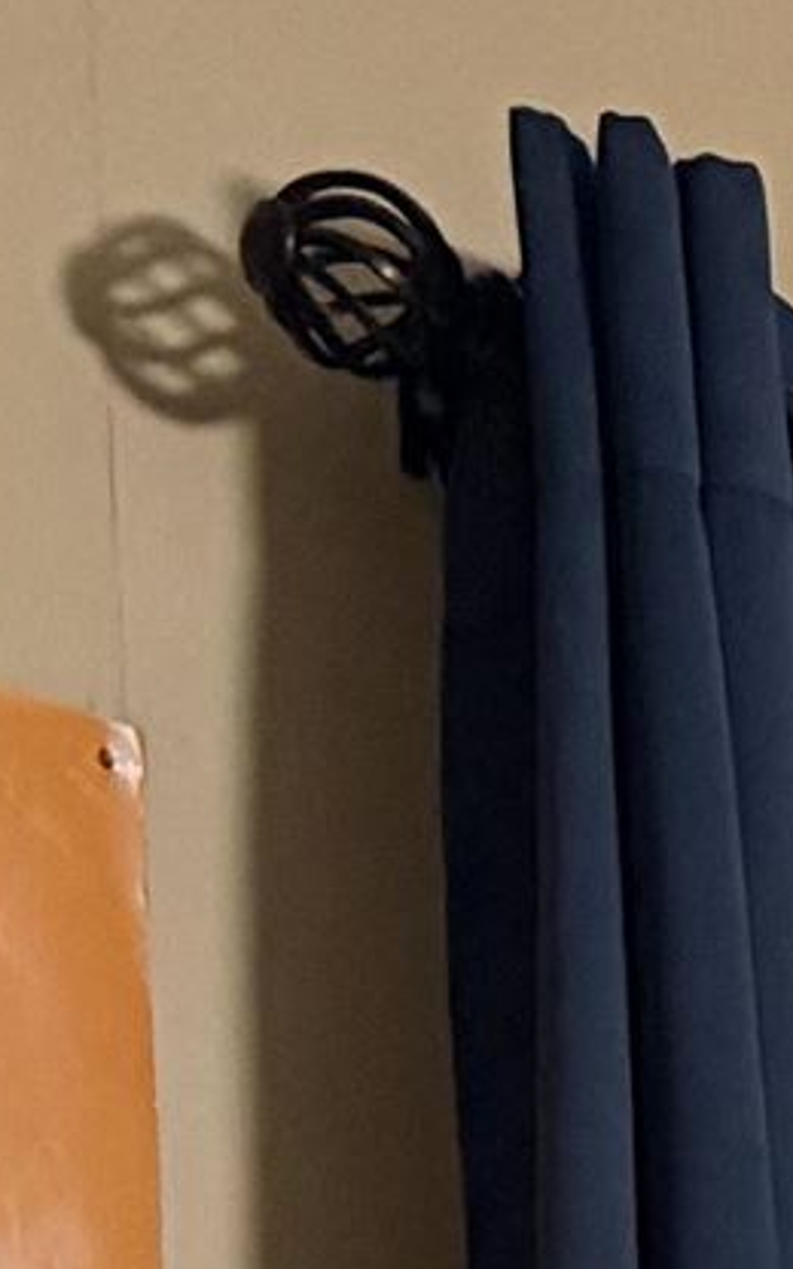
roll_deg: +0.1
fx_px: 6501
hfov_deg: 5.6
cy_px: 3450
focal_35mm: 188
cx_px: 3669
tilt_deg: -4.6
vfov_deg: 9.4
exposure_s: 1/40
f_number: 1.78
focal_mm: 6.76
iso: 640
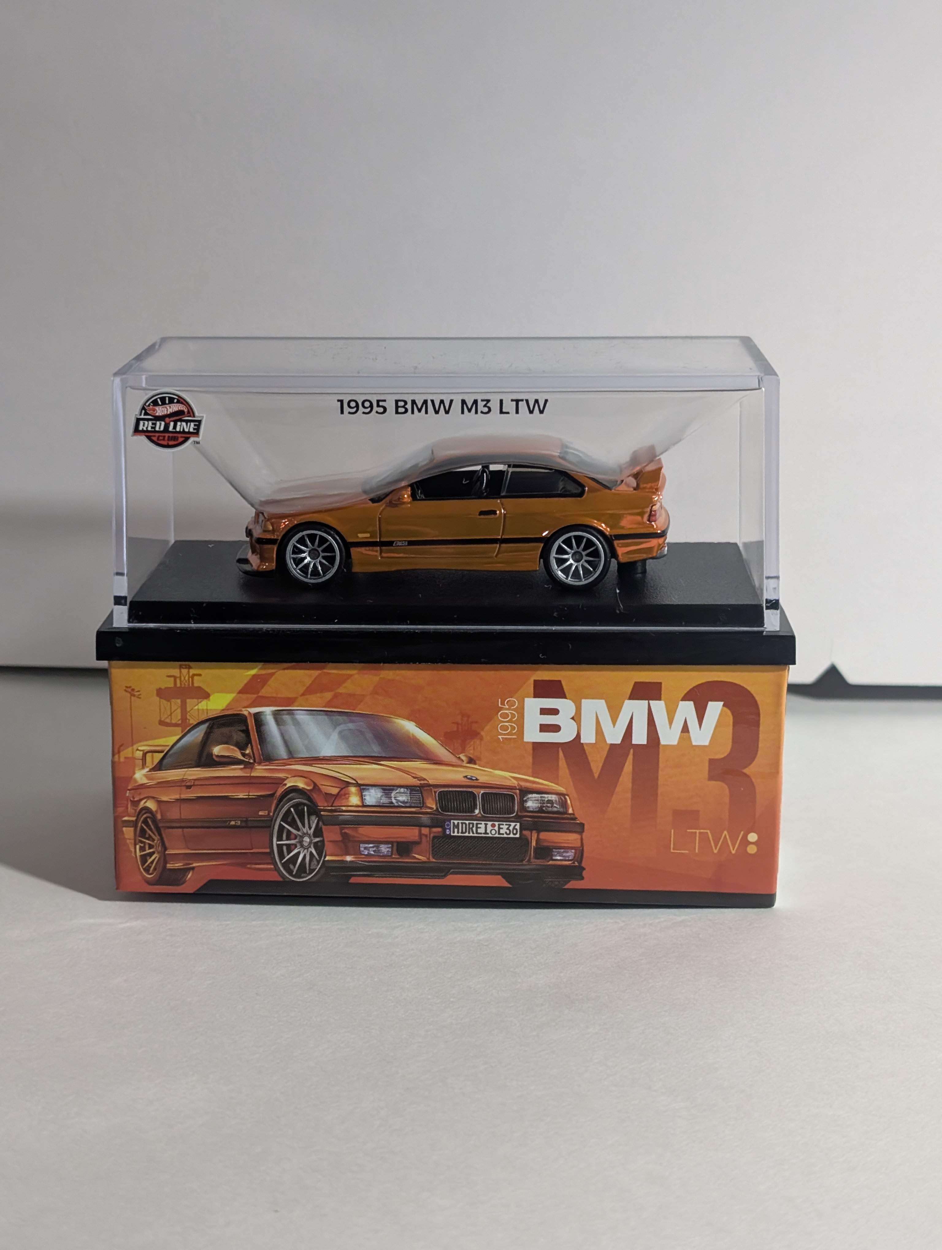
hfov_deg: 29.7
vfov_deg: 38.9
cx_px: 471
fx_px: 1773
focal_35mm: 49
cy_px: 625
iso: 472
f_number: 1.68
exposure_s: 1/131
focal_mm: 6.9
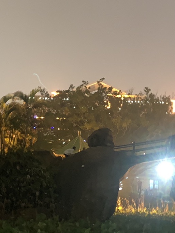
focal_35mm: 76
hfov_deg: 19.4
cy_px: 131
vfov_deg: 25.6
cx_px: 98
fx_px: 512
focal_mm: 4.25
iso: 500
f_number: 1.8
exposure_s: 1/4
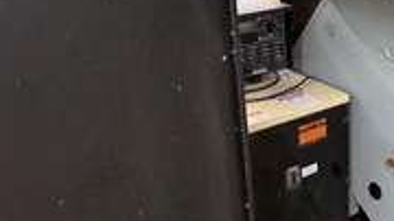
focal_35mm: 58
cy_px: 123
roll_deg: -2.2
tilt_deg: -20.3
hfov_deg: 32.4
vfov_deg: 20.7
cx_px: 416
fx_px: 606
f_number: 1.78
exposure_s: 1/121
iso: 125
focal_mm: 6.76
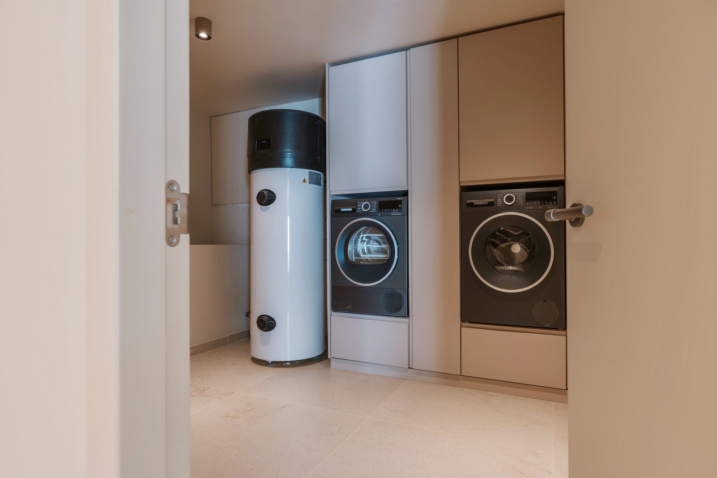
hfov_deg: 81.2
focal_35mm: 21
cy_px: 239
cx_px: 358
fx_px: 418
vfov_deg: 59.5
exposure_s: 1.3
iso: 64
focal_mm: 21
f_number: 10
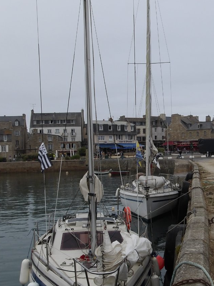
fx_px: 395
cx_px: 132
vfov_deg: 39.6
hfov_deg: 30.2
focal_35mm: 48
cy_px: 152
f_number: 3
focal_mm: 4.9
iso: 100
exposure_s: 1/734
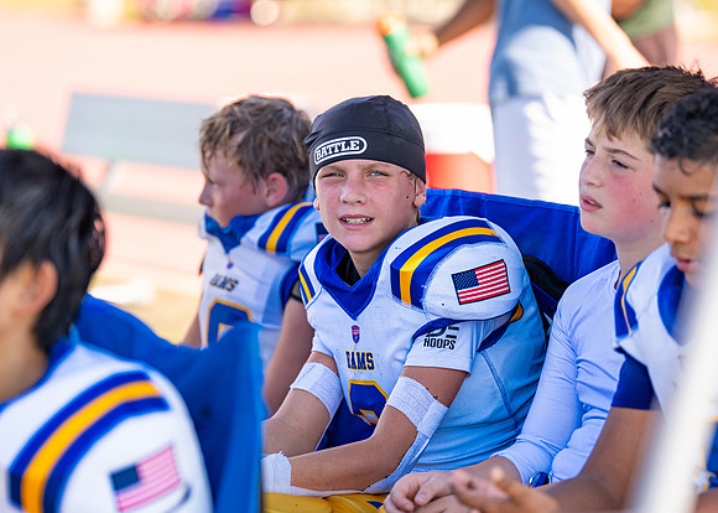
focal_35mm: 161
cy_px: 216
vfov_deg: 8.9
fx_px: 3283
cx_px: 372
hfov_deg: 12.5
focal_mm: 130
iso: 100
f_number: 2.8
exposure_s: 1/500
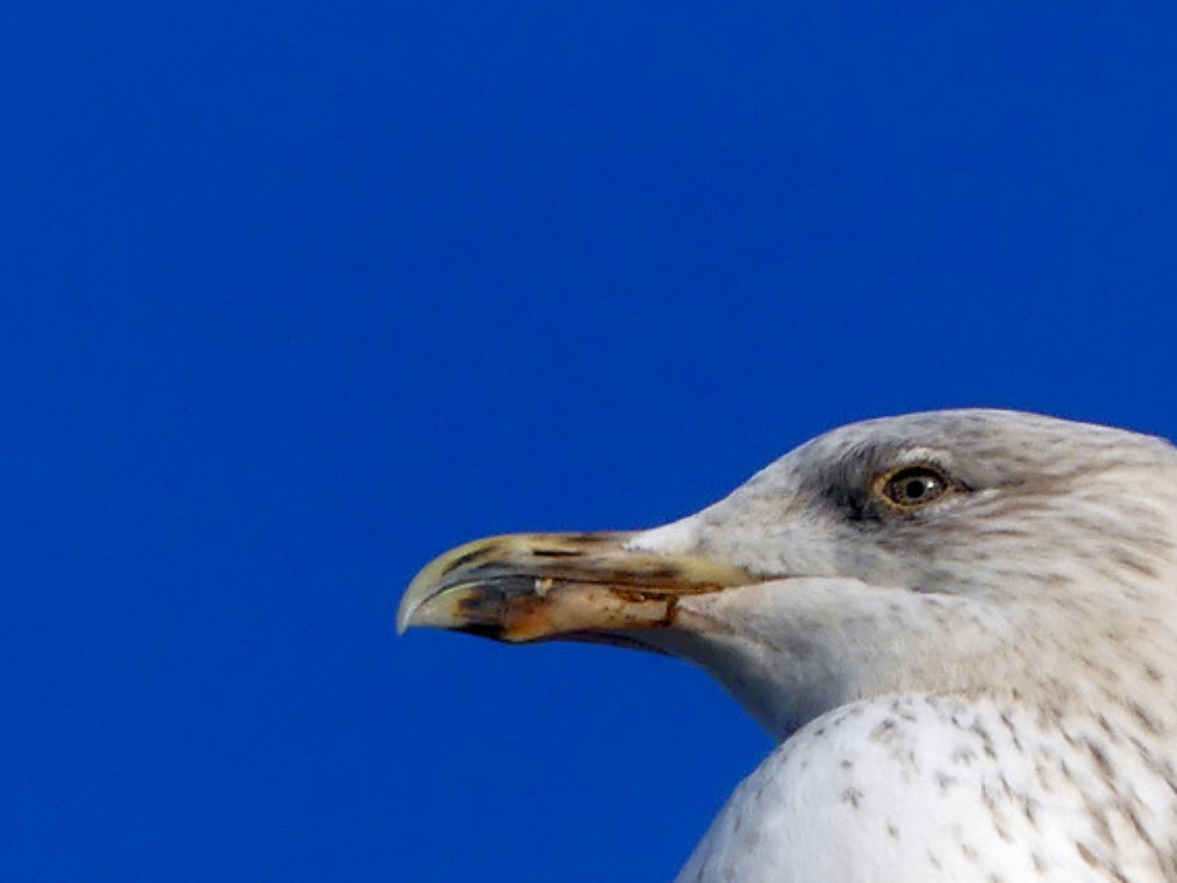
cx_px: 1082
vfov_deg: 0.7
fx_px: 77064
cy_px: 687
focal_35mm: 2266
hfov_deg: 0.9
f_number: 4
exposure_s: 1/800
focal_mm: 108
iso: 100
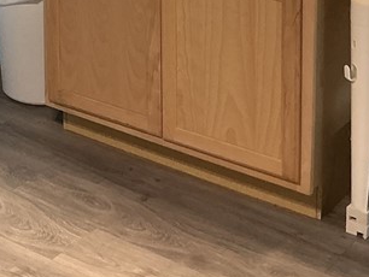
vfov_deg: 14.0
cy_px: -181
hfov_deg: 19.9
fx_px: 1035
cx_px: 54
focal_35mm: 97
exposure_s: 1/60
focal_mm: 3
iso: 50
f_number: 1.8
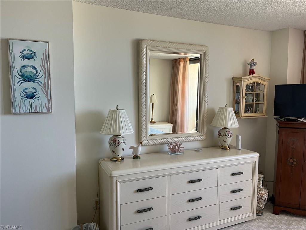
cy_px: 115
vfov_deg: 53.1
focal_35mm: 26
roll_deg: -0.6
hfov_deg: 67.3
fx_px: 230
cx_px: 153
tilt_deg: -4.8
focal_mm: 5.1
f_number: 1.6
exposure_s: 1/60
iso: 100
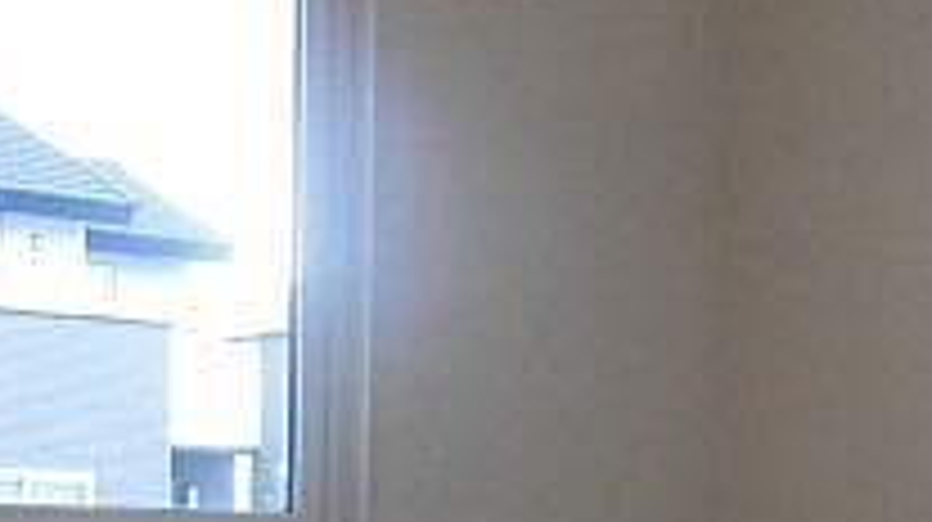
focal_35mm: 81
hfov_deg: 25.9
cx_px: 234
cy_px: 770
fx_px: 2000
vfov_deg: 14.0
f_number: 3.1
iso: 160
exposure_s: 1/60
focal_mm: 4.3
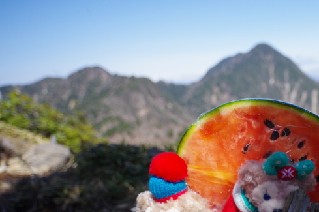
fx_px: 319
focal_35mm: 36
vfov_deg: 36.5
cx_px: 258
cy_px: 136
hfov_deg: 49.9
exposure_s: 1/1250
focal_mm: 15
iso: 200
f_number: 4
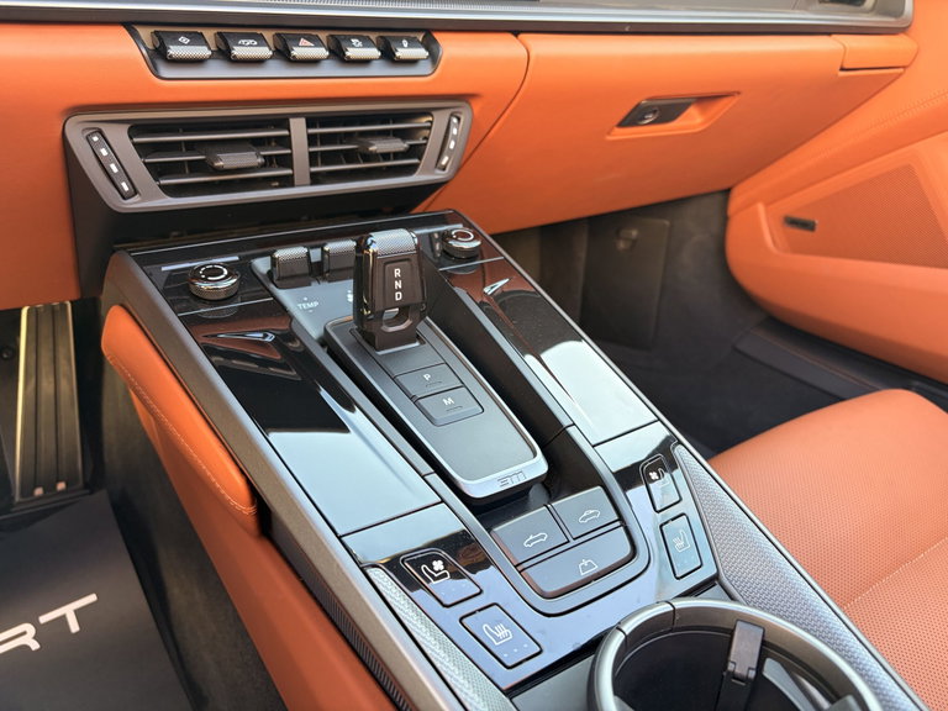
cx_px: 474
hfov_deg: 67.3
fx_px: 712
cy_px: 356
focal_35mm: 26
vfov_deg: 53.1
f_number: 1.6
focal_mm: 5.96
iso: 125
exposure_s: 1/100
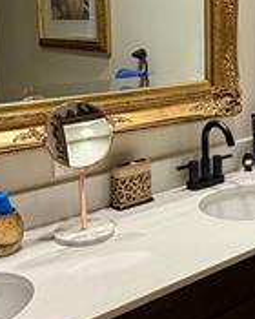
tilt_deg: -6.1
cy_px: 82
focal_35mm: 60
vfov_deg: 30.9
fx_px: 566
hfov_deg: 24.9
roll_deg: -0.2
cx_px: 209
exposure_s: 1/60
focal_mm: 2.22
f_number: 2.2
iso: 200
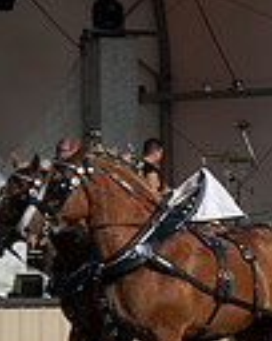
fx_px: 4509
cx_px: 600
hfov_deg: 3.4
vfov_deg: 4.3
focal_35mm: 447
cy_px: 168
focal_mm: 70
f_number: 6.3
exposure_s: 1/640
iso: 100
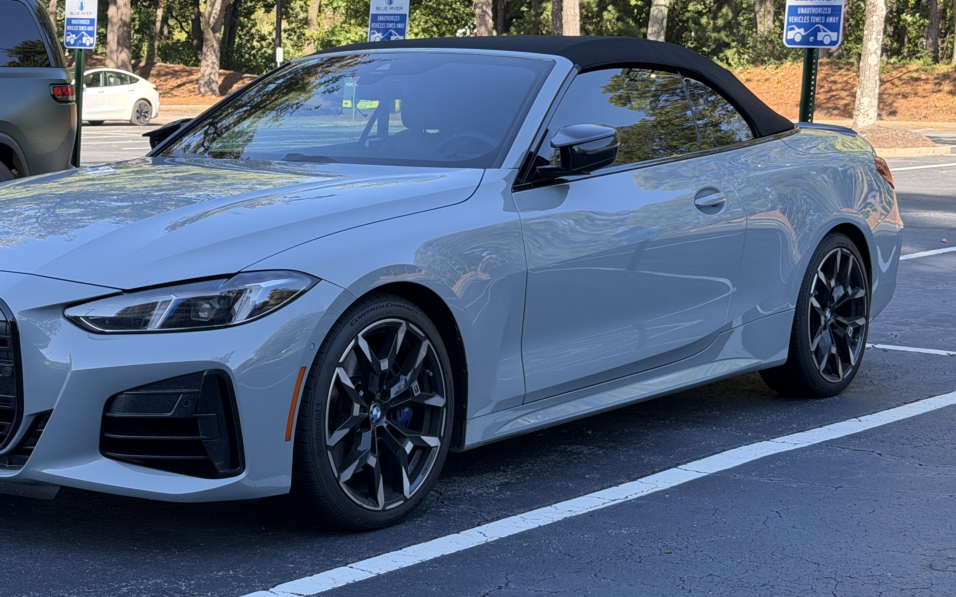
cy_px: 308
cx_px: 347
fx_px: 1850
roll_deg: -1.6
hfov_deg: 28.8
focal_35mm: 71
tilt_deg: -6.8
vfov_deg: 18.4
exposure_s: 1/516
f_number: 1.78
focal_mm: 6.76
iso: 64
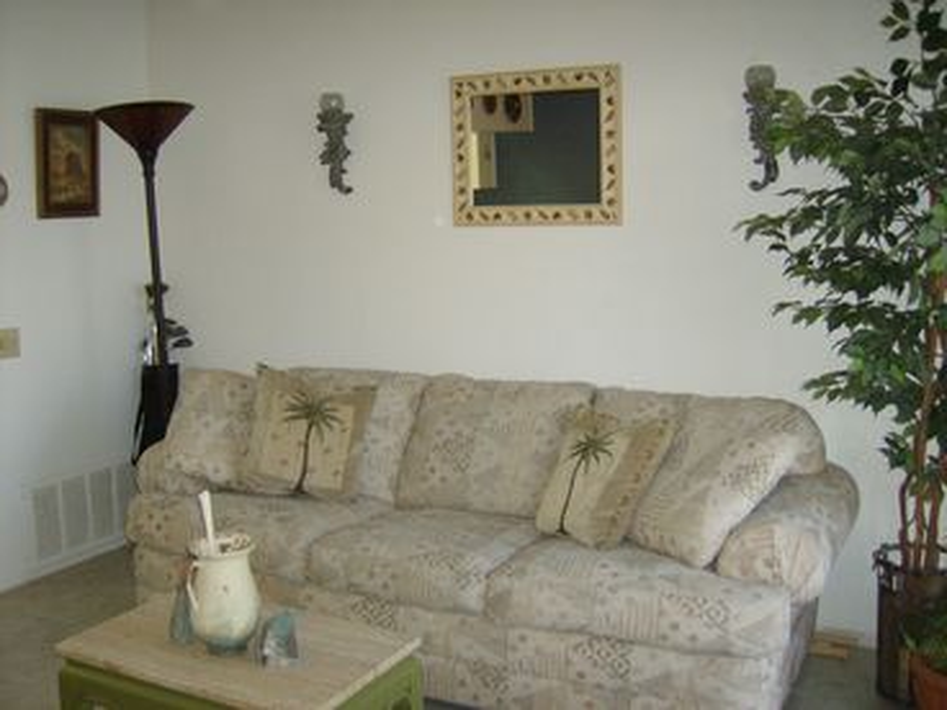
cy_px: 355
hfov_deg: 51.4
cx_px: 474
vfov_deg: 39.7
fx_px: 985
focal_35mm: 36
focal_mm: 6
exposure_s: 1/60
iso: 200
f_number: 2.8
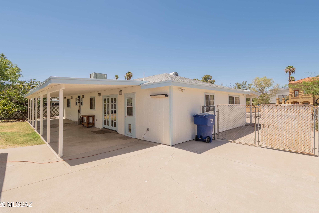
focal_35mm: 16
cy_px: 101
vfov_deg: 73.7
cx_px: 156
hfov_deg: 96.7
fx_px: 142
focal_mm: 10
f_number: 11
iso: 100
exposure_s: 1/100
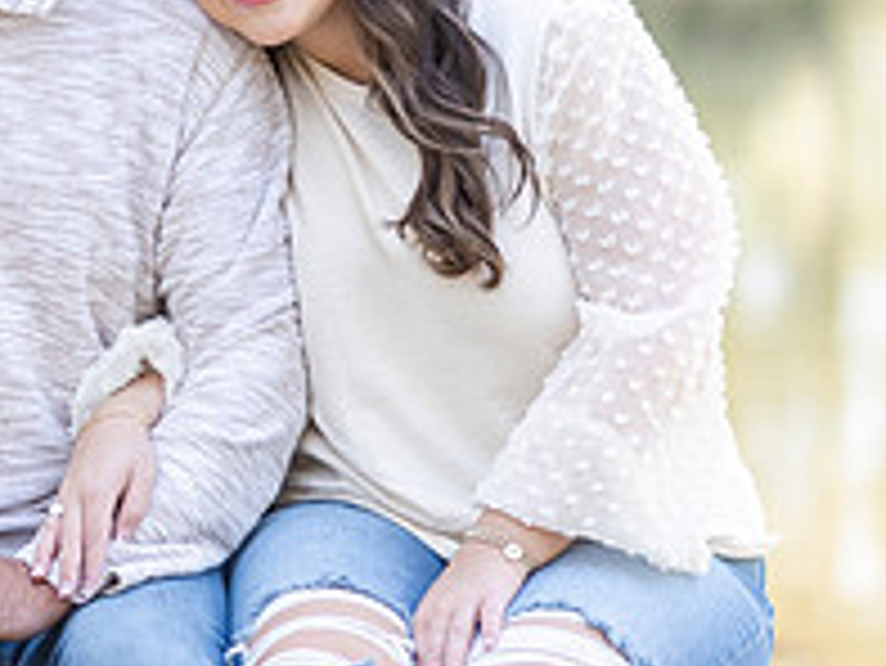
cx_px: 27
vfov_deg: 5.8
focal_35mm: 256
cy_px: 161
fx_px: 6556
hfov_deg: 7.7
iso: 400
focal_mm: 85
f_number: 2.2
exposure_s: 1/800
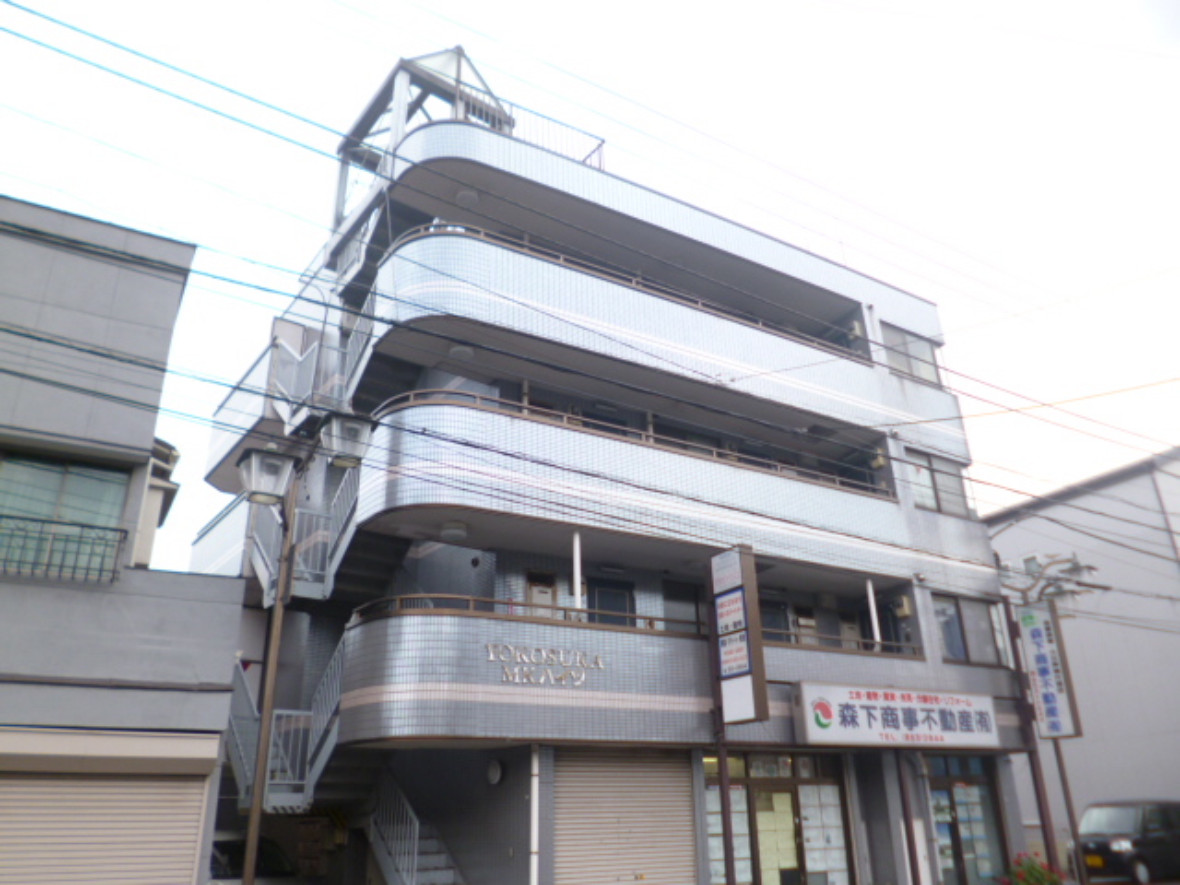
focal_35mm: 24
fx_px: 818
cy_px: 442
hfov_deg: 71.6
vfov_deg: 56.8
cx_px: 590
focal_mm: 4.3
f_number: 2.5
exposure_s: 1/125
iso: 100
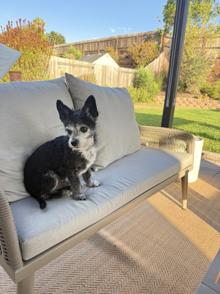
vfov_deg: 71.6
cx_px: 110
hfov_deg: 56.8
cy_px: 147
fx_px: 203
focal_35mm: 24
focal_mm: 6.76
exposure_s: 1/211
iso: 100
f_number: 1.78
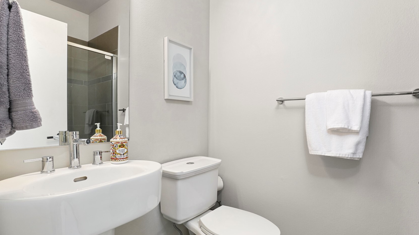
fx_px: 189
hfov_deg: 95.9
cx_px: 210
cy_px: 119
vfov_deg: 63.9
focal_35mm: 17
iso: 800
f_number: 9
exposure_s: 1/5
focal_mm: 16
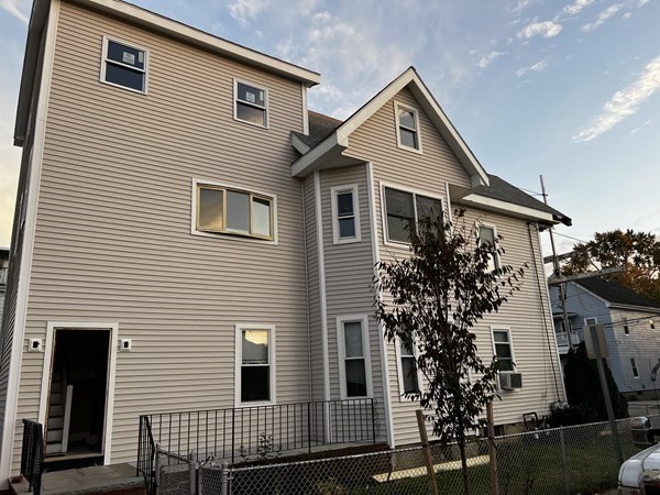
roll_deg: +4.2
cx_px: 330
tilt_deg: +16.1
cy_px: 248
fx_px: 496
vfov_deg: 53.1
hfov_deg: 67.3
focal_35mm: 26
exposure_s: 1/316
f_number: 1.5
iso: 50
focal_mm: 5.7
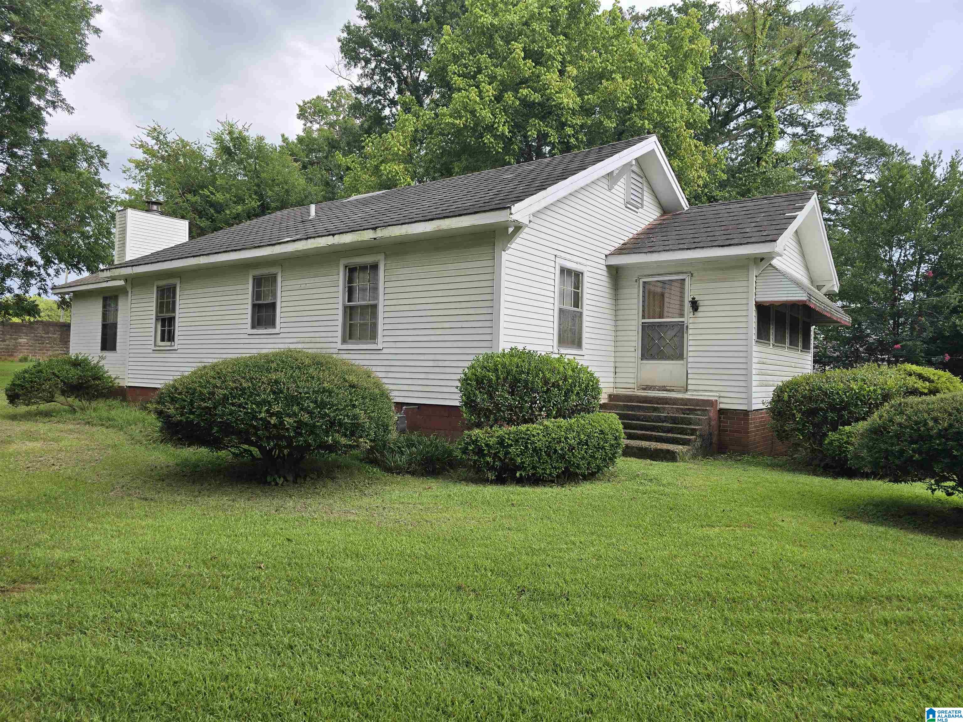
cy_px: 361
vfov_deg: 58.9
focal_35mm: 23
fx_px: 640
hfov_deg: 73.9
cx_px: 482
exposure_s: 1/323
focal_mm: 6.3
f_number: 1.7
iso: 12
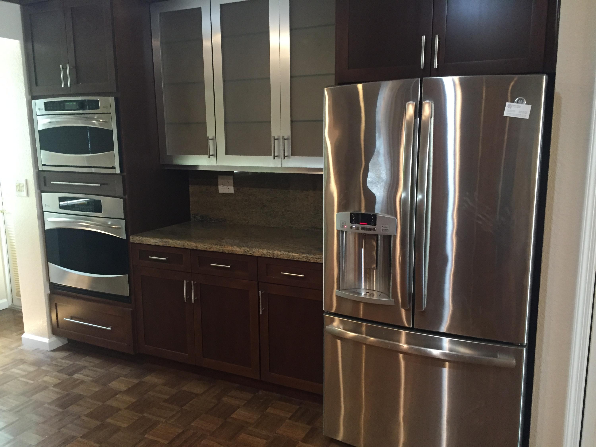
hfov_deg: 61.7
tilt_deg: -10.5
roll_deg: -0.1
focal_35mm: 29
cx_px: 298
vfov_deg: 48.2
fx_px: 499
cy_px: 224
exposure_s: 1/30
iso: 250
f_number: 2.2
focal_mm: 4.15
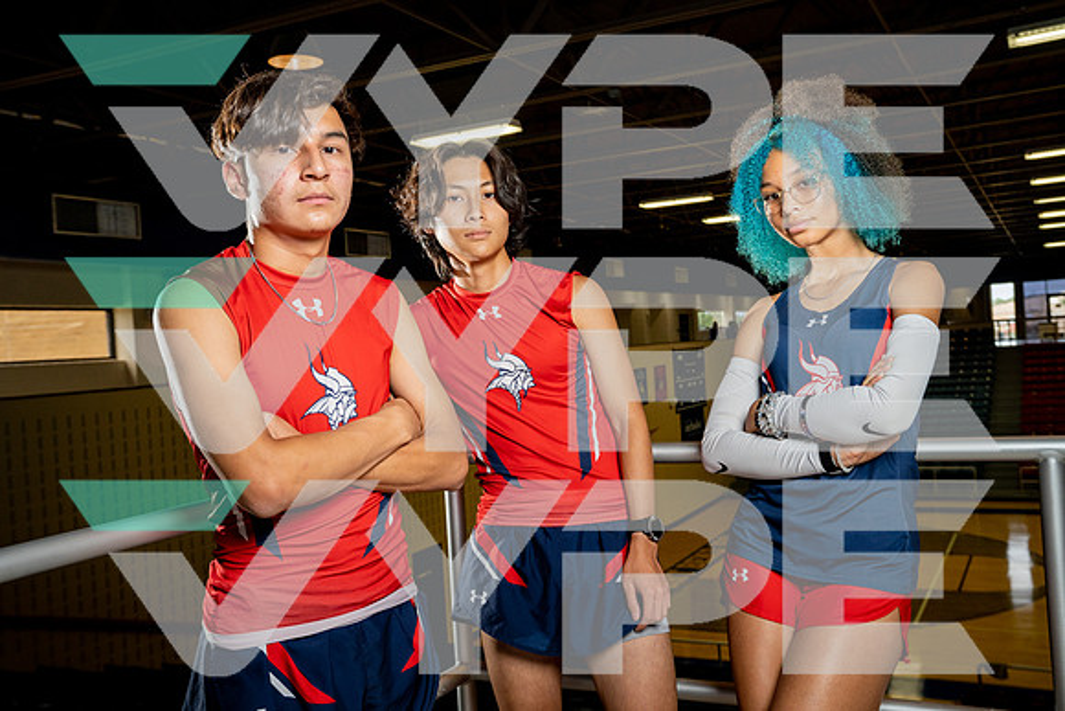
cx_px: 532
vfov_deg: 37.9
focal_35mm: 35
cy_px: 356
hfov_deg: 54.4
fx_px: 1036
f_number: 6.3
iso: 800
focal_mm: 35
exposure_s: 1/250
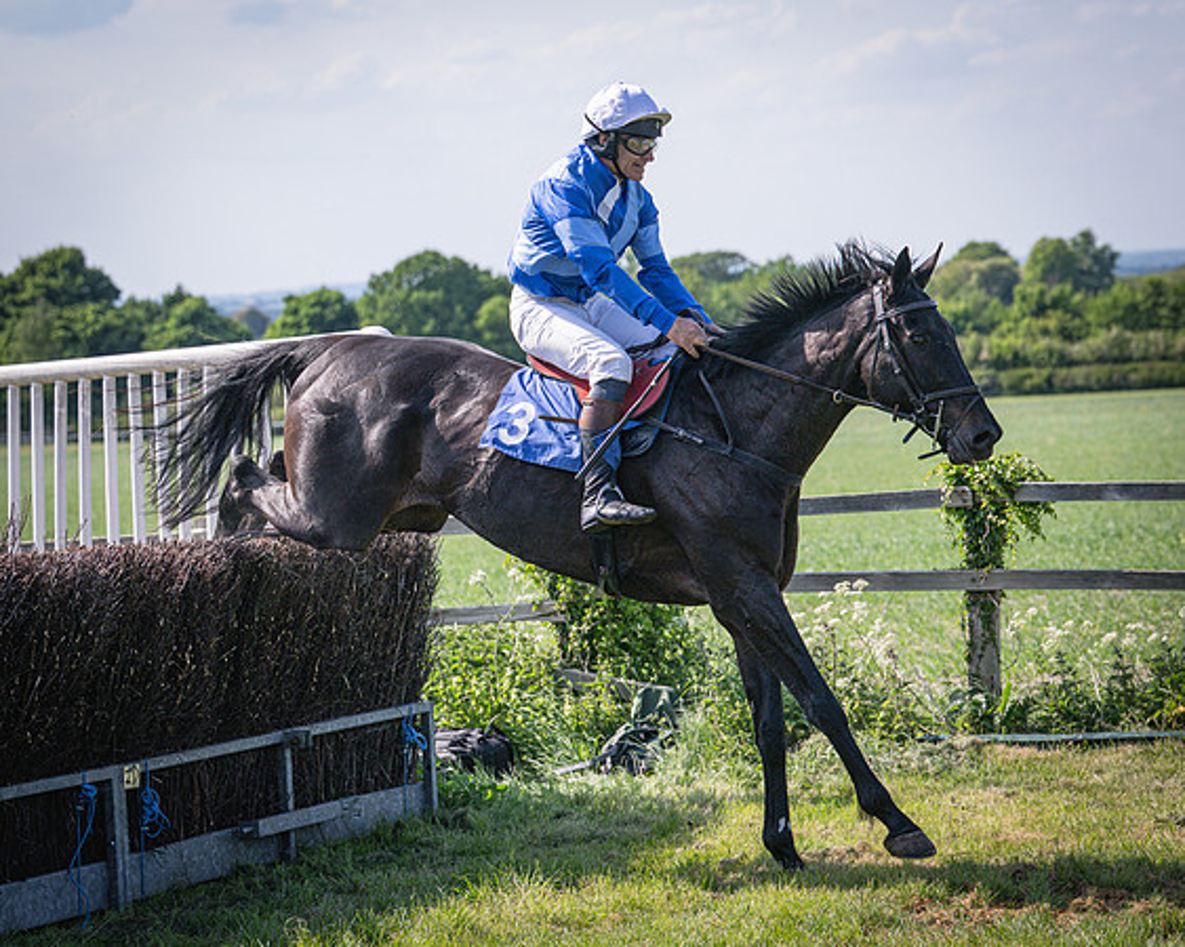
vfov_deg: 14.1
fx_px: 3822
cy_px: 488
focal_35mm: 109
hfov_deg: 17.6
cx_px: 627
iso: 400
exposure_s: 1/3200
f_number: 4
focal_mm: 85
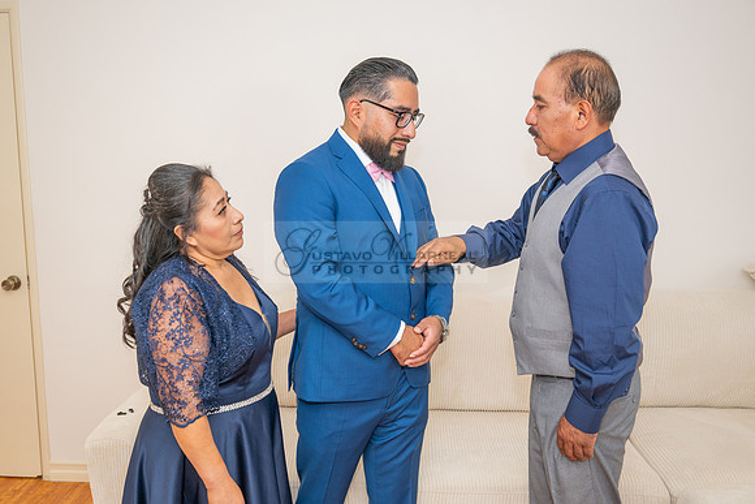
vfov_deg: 37.9
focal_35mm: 35
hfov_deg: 54.4
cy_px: 252
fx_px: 735
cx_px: 368
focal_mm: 33.5
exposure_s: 1/160
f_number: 3.5
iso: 400
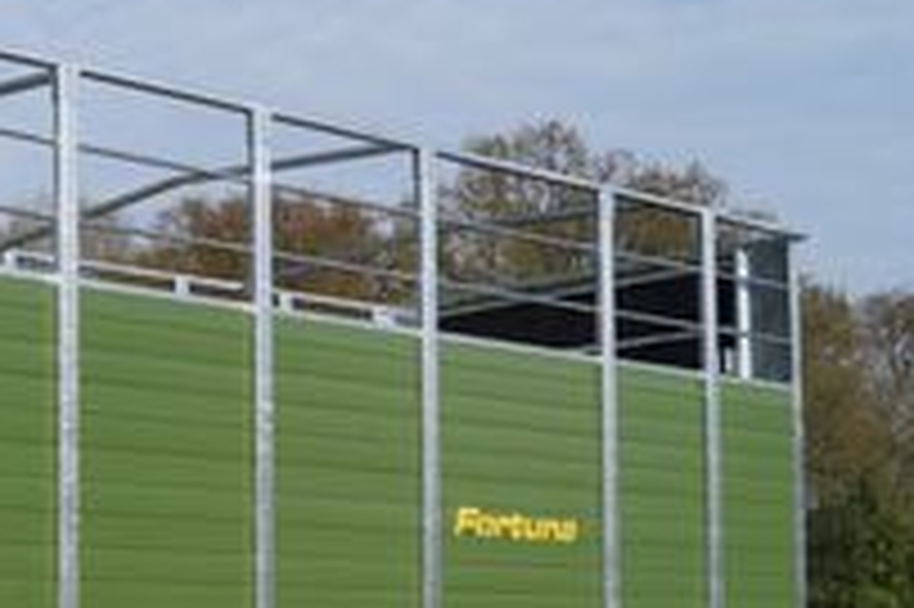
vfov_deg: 18.1
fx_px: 1877
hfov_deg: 26.0
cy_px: 538
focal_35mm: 74
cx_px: 0
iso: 100
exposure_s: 1/320
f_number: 8
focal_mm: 20
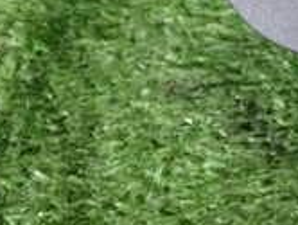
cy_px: -176
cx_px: 513
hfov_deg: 13.7
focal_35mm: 130
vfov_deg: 10.7
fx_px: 1121
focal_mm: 6.37
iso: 320
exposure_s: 1/40
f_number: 2.5
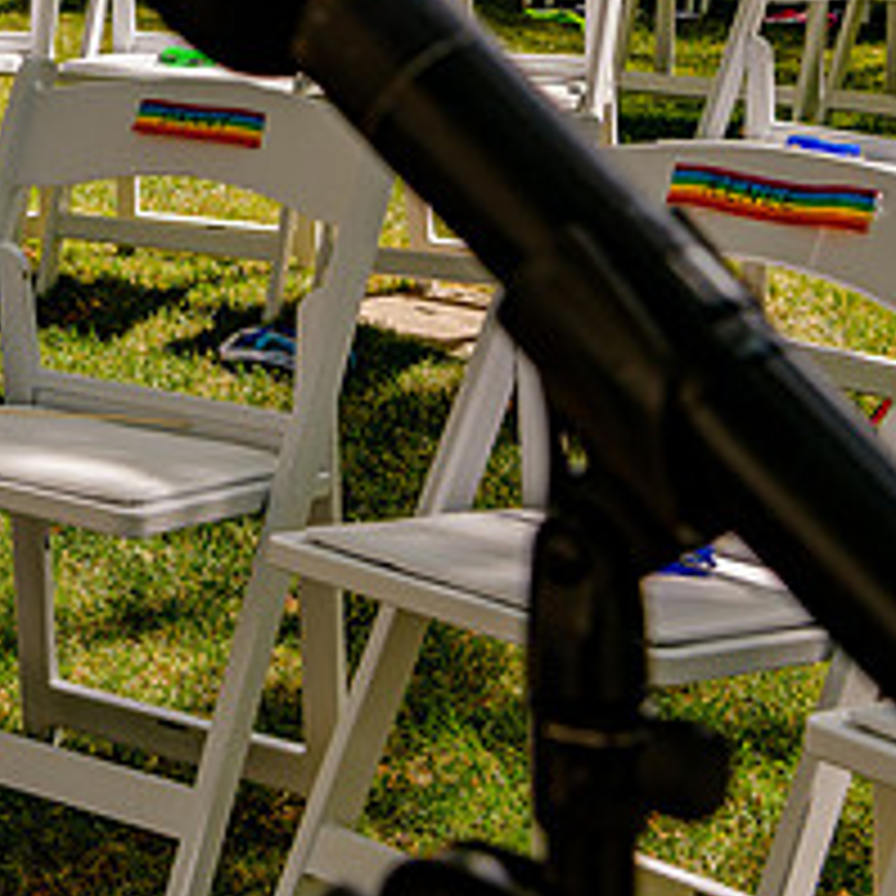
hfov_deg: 17.2
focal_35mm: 94
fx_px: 2753
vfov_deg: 18.2
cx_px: -323
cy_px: 98
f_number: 8
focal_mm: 35
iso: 320
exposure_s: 1/500
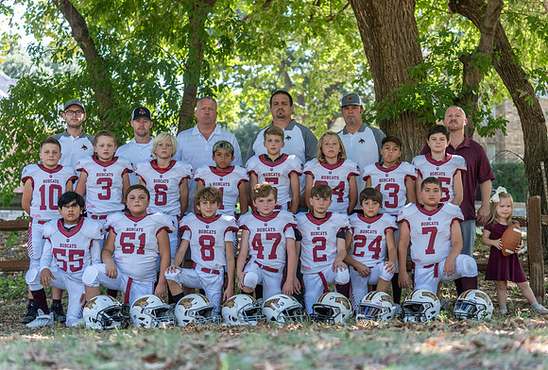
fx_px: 1154
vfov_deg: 18.2
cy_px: 177
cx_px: 257
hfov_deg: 26.7
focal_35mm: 75
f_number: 2.8
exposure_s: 1/320
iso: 320
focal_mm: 70
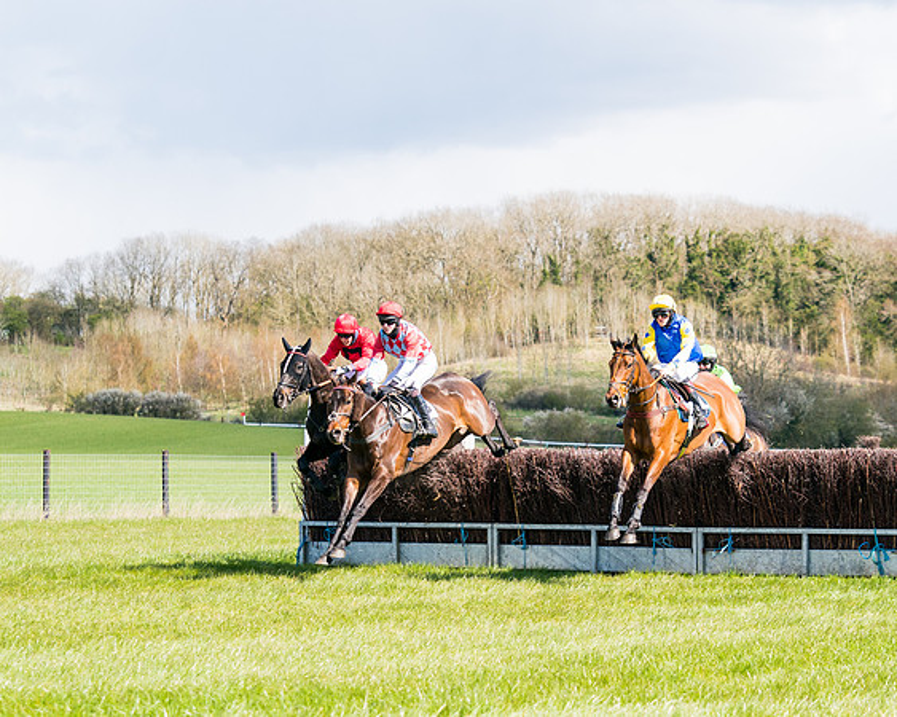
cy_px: 399
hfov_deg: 15.5
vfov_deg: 12.4
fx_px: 3298
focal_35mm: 124
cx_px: 612
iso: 400
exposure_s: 1/1600
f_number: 4
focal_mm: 82
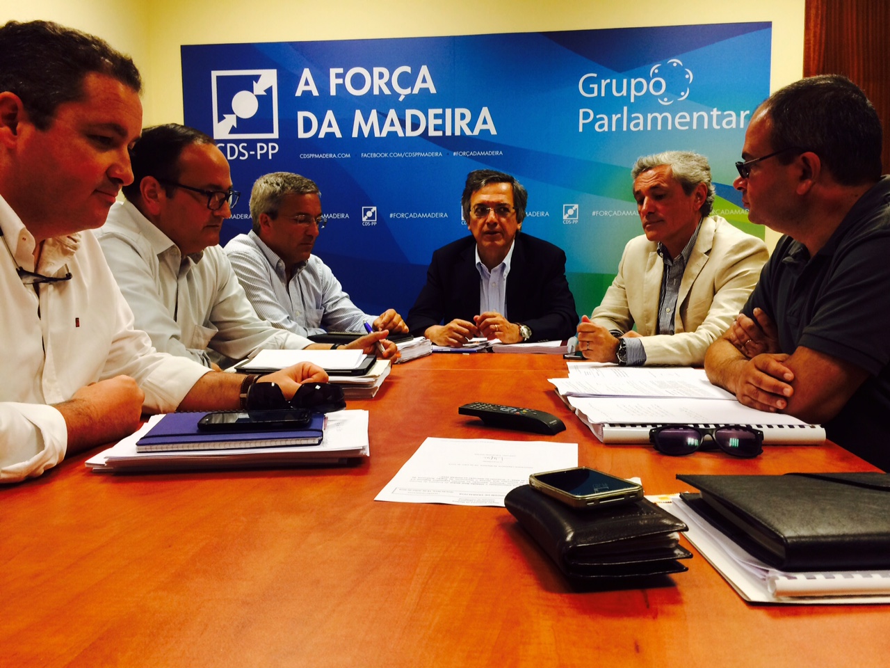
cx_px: 445
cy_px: 334
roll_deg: -0.8
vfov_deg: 48.2
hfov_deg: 61.7
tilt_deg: -7.0
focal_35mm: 29
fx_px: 746
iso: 80
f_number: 2.2
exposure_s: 1/30
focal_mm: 4.15
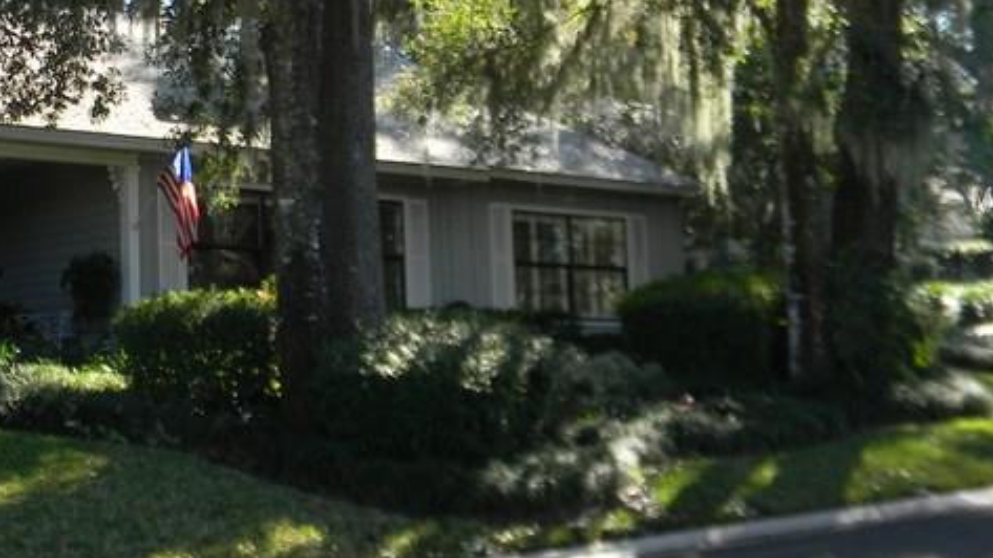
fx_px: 1738
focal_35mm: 66
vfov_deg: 18.2
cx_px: 23
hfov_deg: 29.9
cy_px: 199
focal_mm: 5
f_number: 3.5
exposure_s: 1/125
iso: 80
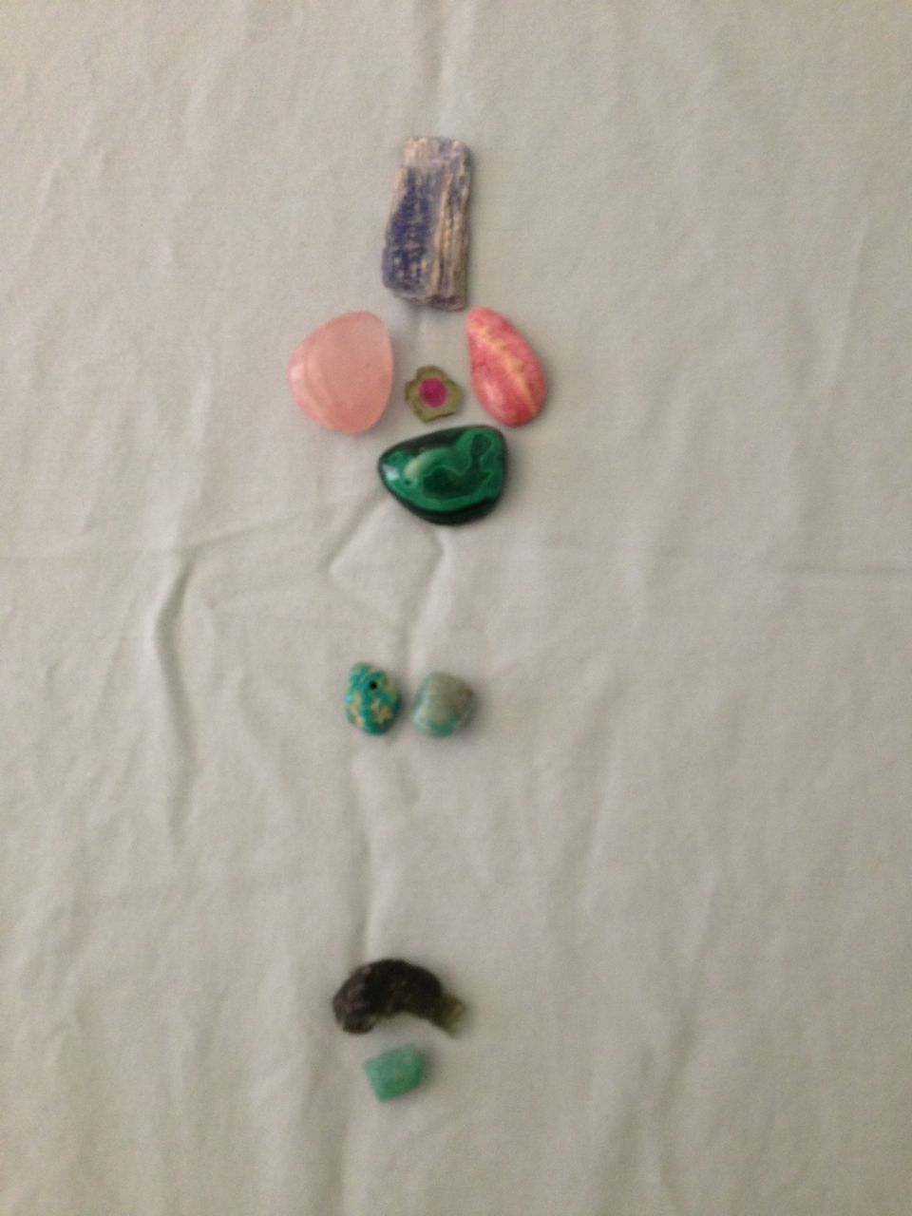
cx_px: 456
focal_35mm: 33
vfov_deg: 55.4
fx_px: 1159
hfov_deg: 42.9
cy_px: 608
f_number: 2.4
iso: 125
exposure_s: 1/20
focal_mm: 4.13
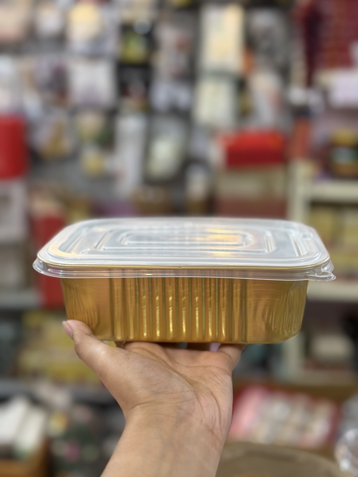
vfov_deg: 39.7
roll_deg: -1.9
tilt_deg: -12.3
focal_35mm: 48
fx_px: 662
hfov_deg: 30.3
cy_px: 238
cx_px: 179
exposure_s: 1/100
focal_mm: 6.76
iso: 100
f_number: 1.78
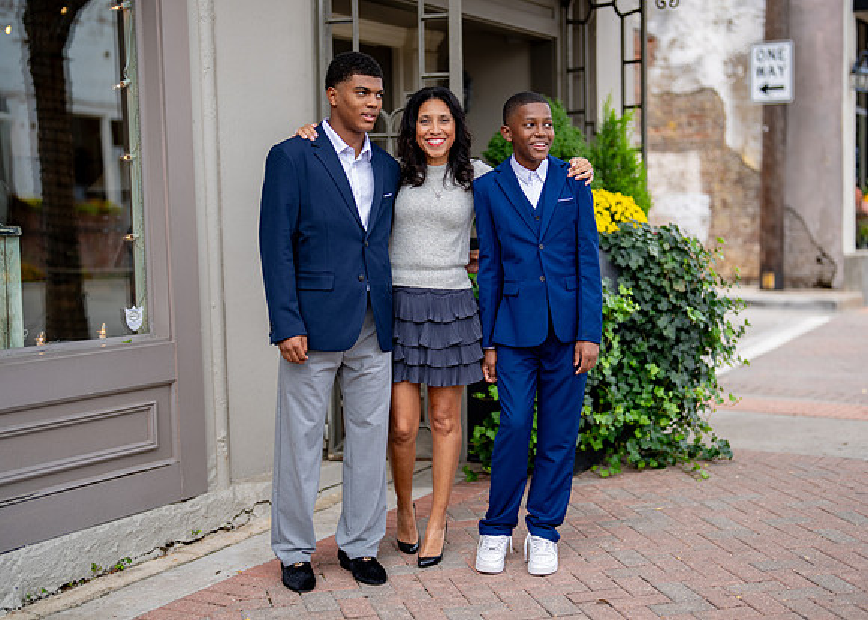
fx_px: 1332
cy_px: 314
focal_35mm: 54
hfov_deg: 36.1
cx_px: 476
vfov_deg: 26.2
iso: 100
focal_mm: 50
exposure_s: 1/2000
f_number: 1.2
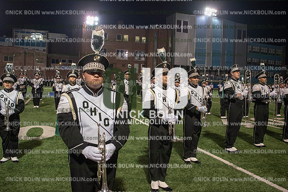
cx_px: 145
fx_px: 232
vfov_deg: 45.0
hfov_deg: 63.7
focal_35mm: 29
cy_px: 96
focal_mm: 24
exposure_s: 1/500
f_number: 3.2
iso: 3200
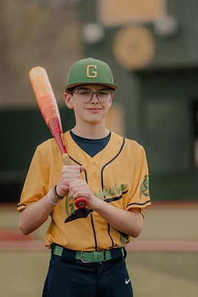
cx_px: 96
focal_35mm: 150
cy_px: 146
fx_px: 1237
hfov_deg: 9.1
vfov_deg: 13.7
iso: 125
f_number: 1.4
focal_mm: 85
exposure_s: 1/1250
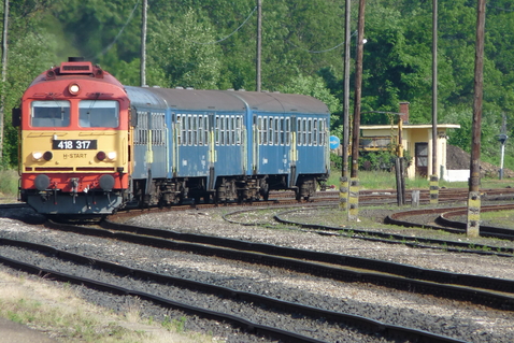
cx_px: 257
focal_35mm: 652
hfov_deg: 3.2
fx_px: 9311
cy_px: 124
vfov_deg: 2.1
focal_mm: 83.2
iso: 100
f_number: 5.6
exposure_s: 1/320
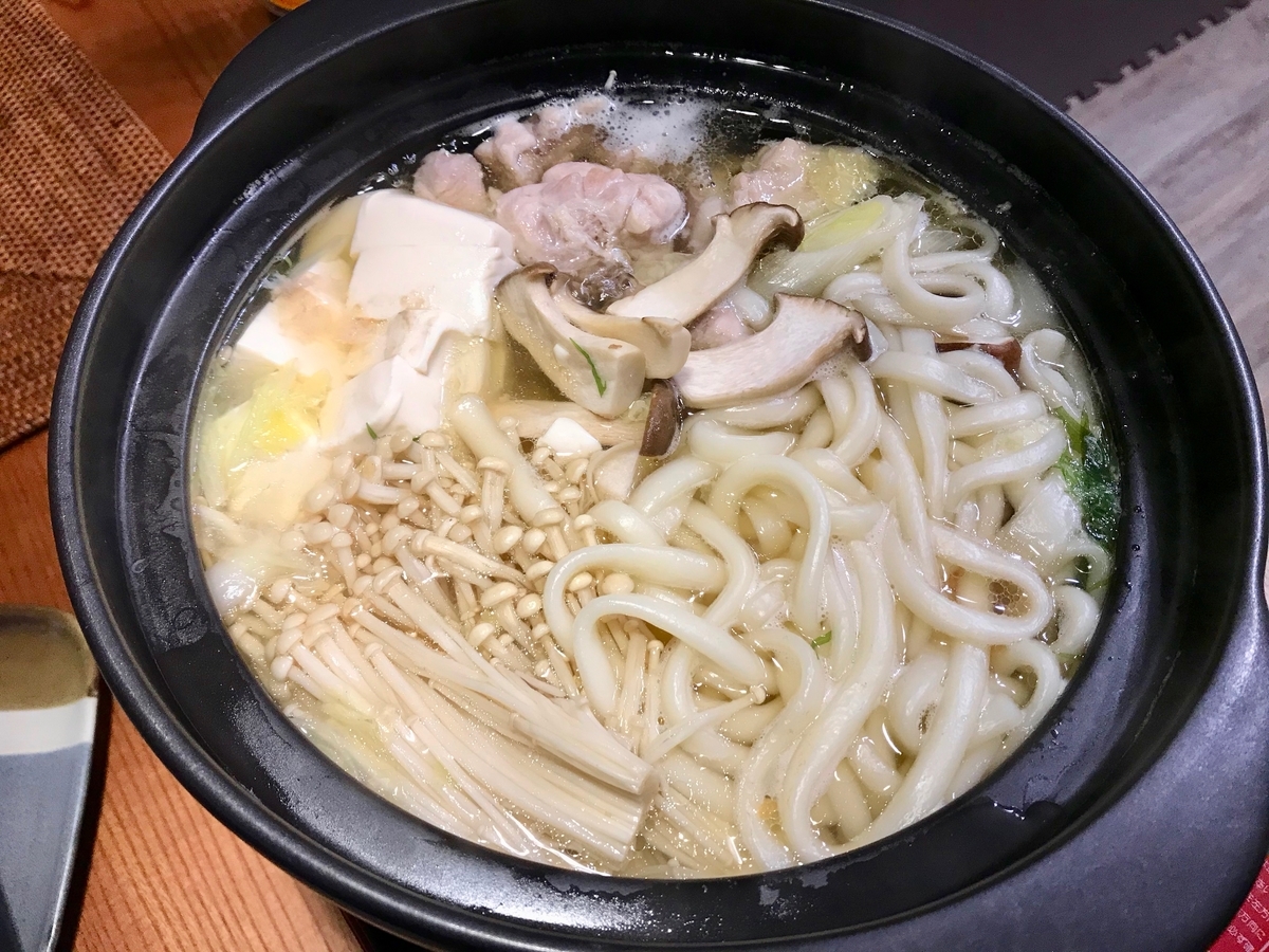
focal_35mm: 28
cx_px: 634
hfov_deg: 63.4
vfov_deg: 49.7
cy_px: 476
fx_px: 1026
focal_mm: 3.99
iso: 40
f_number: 1.8
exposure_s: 1/24
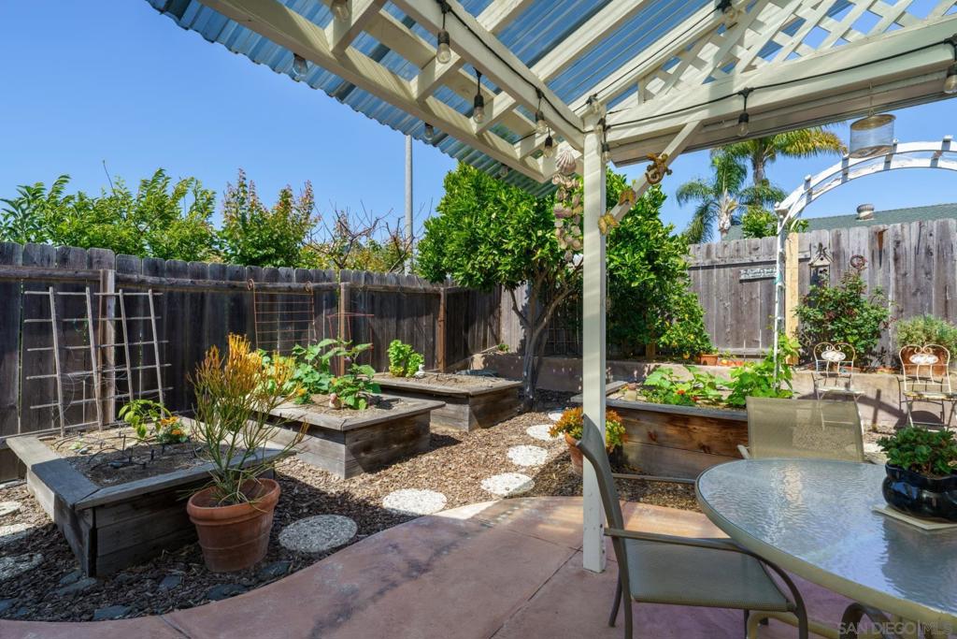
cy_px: 320
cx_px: 478
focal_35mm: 17
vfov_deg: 70.5
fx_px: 452
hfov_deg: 93.3
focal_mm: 17
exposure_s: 1/250
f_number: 6.3
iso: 100
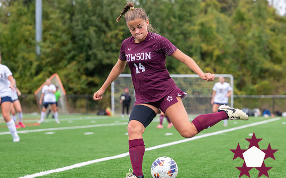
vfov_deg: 9.7
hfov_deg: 15.5
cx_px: 179
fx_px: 1052
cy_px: 100
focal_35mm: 135
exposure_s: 1/1600
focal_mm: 86
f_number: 3.2
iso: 640
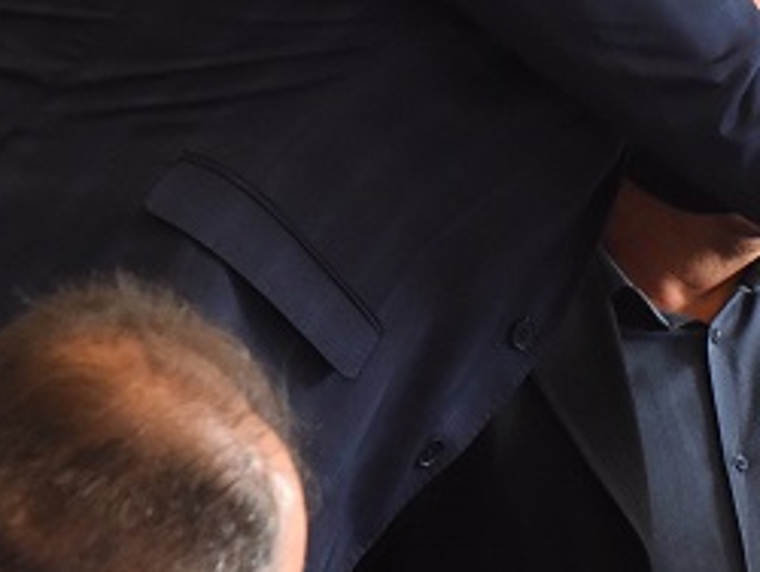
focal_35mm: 307
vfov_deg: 4.8
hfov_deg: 6.3
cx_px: 1271
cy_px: 12
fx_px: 6747
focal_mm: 78
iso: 4000
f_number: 5.6
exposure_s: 1/250
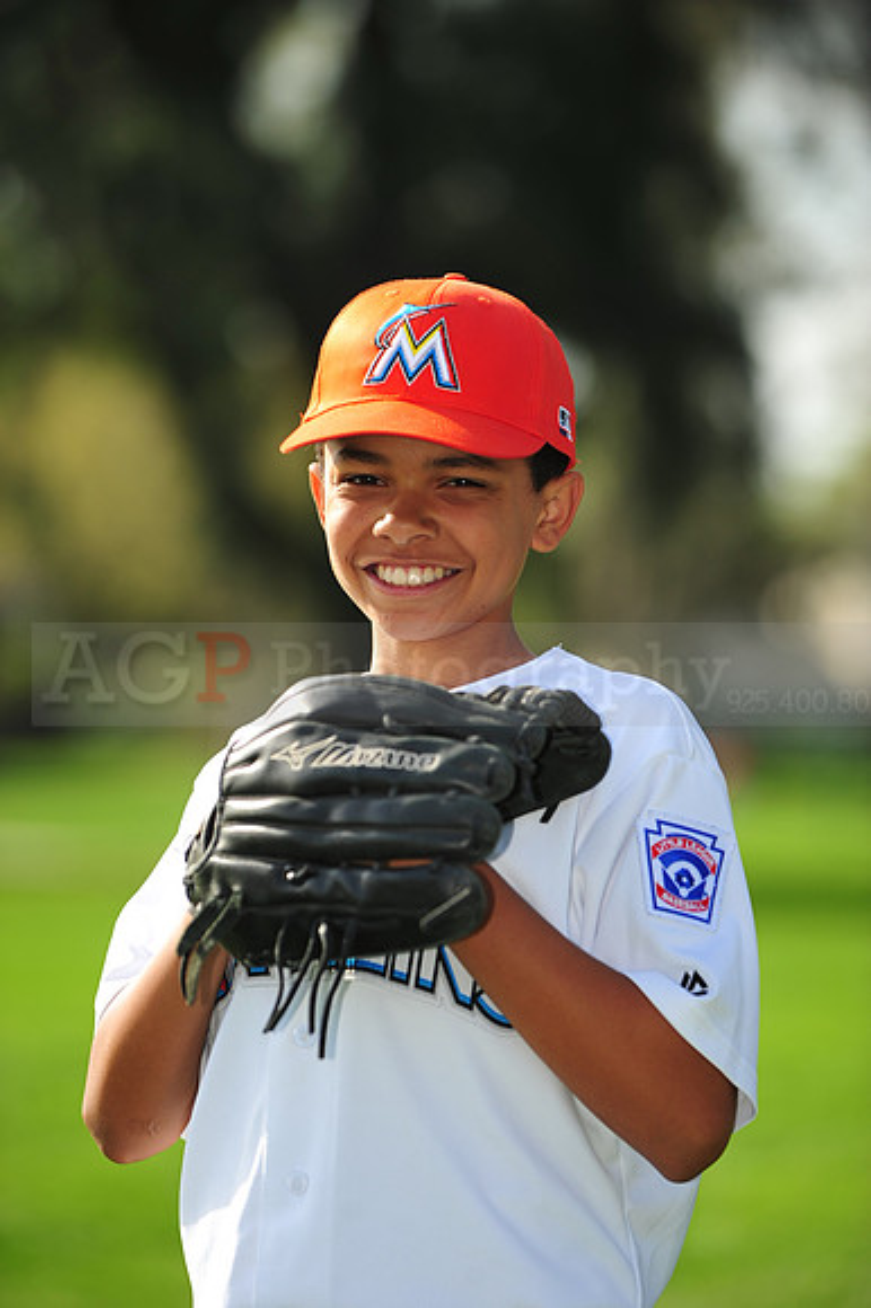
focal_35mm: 200
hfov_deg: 6.9
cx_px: 436
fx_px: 7266
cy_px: 654
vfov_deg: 10.3
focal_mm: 200
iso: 200
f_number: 4.5
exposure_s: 1/800
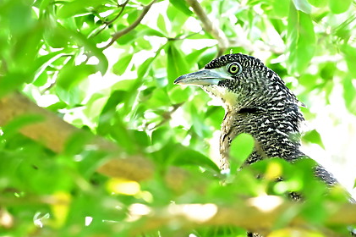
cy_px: 137
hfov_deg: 4.8
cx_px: 210
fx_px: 4229
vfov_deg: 3.2
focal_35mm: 428
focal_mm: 250
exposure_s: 1/1600
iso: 11400
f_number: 8
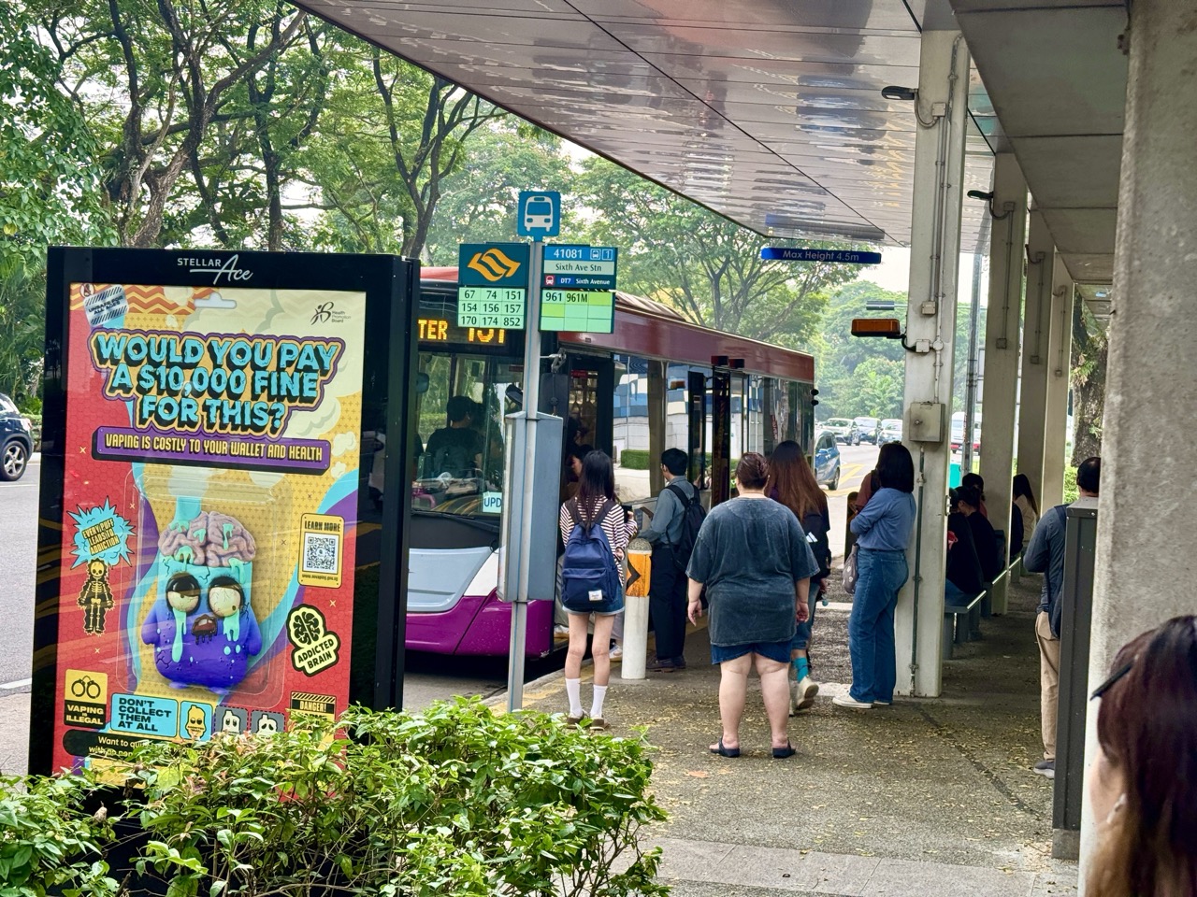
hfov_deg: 39.7
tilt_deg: -5.0
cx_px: 598
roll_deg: -1.5
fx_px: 1660
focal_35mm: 48
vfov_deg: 30.3
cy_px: 448
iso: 64
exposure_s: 1/159
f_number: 1.78
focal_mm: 6.76
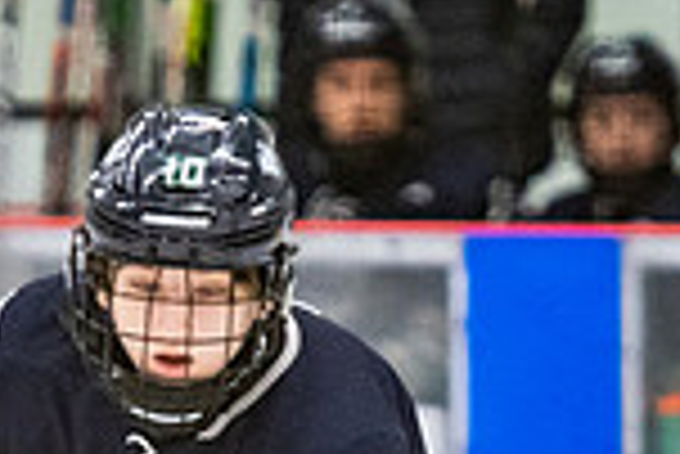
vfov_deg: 1.3
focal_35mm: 1075
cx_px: 351
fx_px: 20325
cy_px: 712
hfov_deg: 1.9
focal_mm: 165
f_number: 2.8
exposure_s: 1/640
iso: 1800
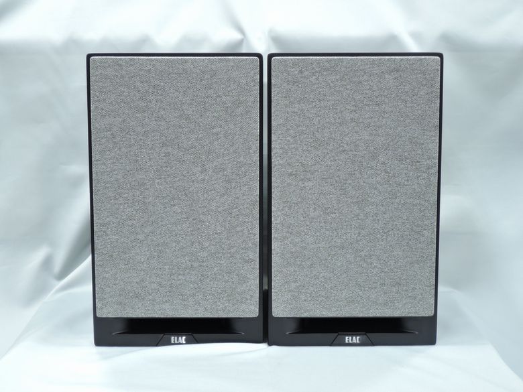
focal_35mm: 60
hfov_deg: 32.2
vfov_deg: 24.4
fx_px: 907
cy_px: 196
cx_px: 262
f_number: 3.7
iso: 320
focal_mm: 12.8
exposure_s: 1/30
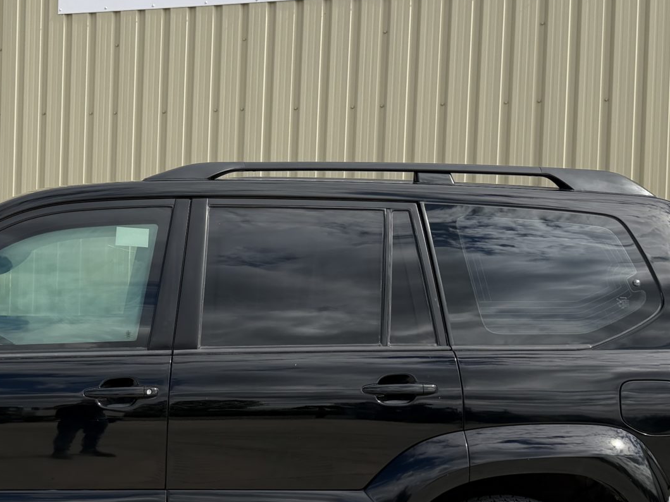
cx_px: 144
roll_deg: -2.0
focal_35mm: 58
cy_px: 264
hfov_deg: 32.4
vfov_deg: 25.2
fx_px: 1122
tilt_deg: +0.4
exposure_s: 1/3953
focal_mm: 6.76
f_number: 1.78
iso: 80
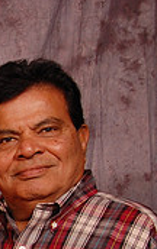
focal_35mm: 175
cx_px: -190
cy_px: 253
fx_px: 1194
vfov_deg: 11.8
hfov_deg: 7.2
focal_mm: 34
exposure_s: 1/200
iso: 400
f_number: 5.6
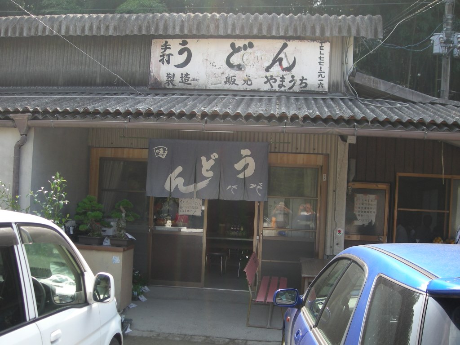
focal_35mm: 35
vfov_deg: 40.7
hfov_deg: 52.6
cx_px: 230
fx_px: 465
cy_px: 172
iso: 50
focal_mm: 5.7
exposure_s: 1/212
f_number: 2.8
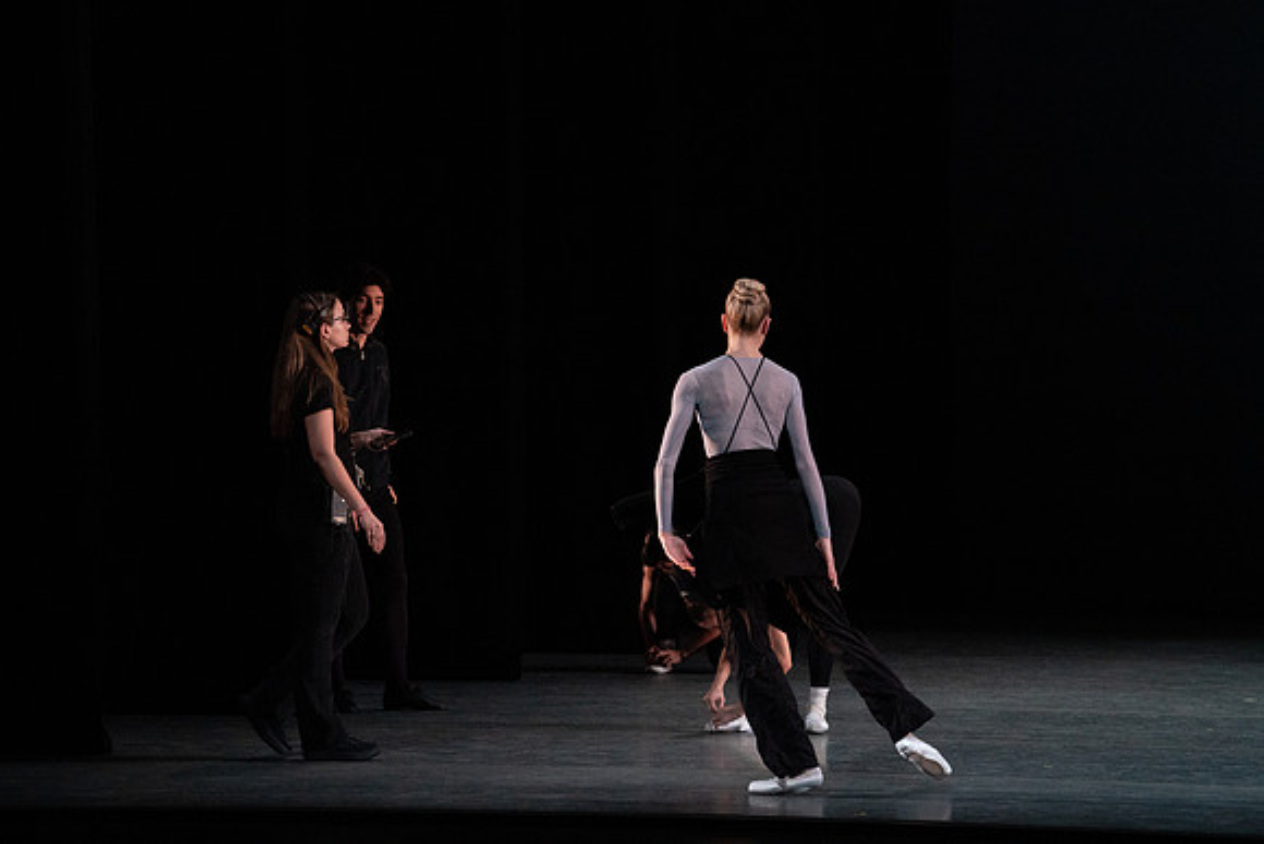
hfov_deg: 10.3
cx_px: 632
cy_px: 422
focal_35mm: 200
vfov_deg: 6.9
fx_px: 7024
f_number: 8
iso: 12800
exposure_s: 1/500
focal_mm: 200
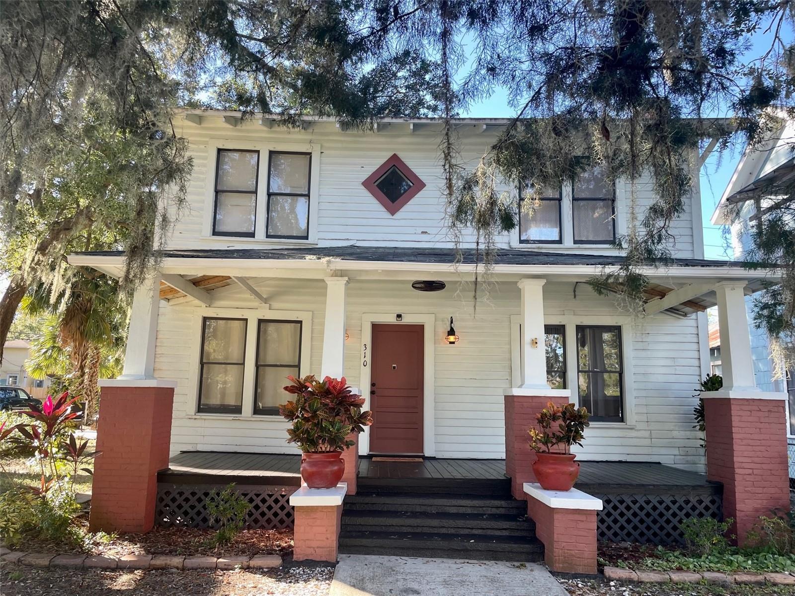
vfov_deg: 53.1
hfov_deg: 67.3
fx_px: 597
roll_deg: -0.6
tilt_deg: +8.6
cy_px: 298
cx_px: 398
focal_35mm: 26
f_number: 1.6
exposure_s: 1/167
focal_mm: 4.2
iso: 32
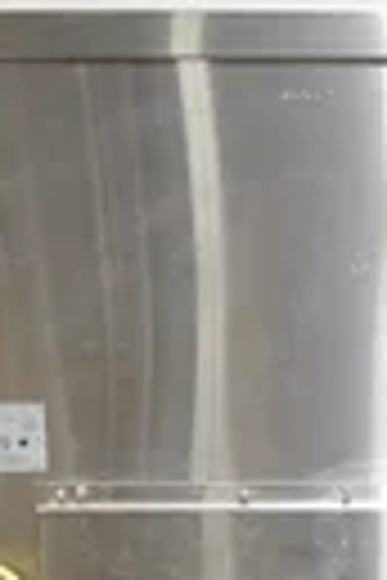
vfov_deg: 18.7
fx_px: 1596
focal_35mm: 99
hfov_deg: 13.6
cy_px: 809
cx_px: 394
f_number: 3.5
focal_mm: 11.76
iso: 640
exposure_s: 1/40
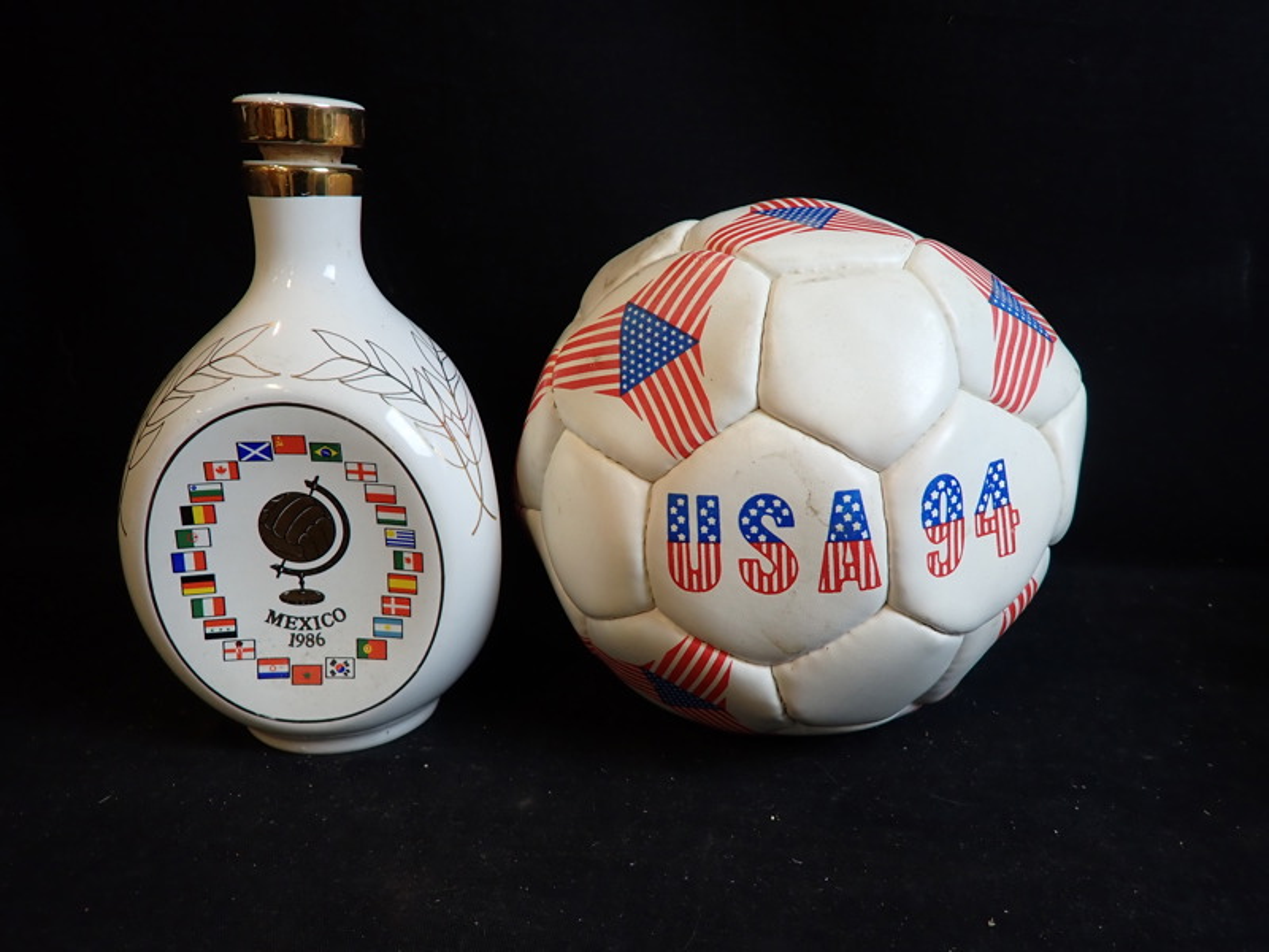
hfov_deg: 84.7
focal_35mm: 19
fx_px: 697
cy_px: 476
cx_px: 634
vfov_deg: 68.7
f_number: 2
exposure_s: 1/50
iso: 200
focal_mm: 3.33
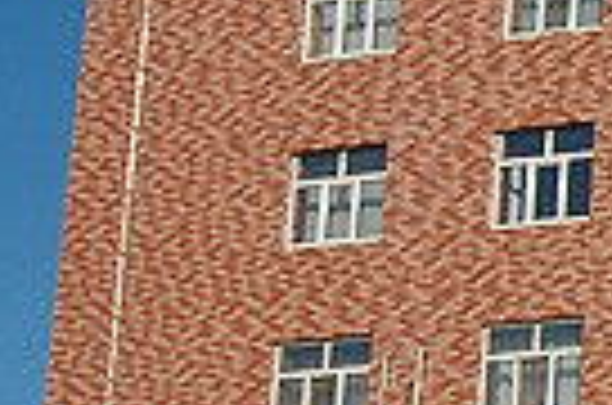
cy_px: 259
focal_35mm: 185
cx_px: 1454
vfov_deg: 7.4
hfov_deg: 9.8
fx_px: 3138
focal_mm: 24
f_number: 8
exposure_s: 1/640
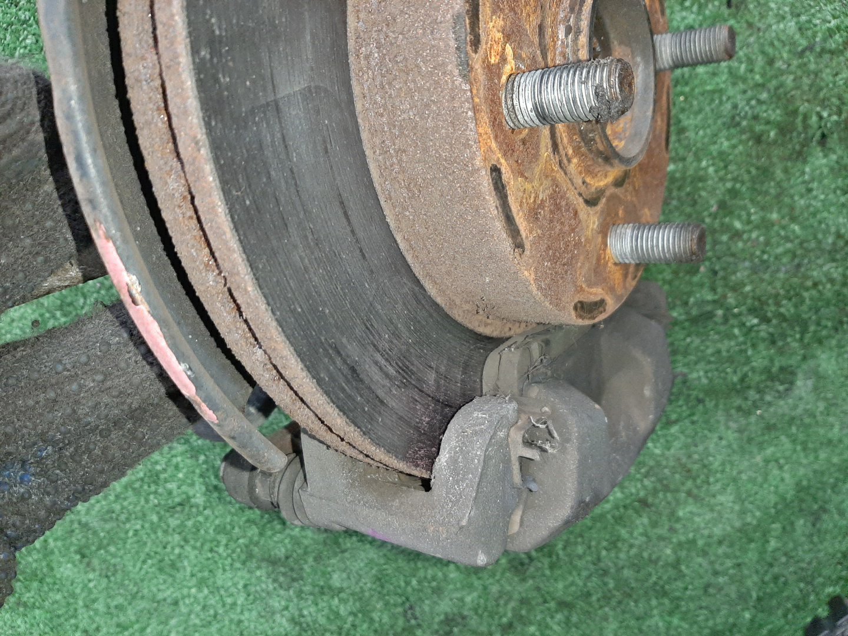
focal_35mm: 26
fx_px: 637
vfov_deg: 53.1
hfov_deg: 67.3
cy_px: 318
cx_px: 424
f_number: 1.7
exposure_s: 1/50
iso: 239
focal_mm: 3.93
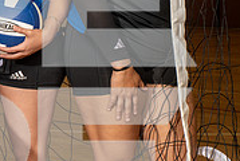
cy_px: -3
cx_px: -145
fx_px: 908
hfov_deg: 13.9
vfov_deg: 10.0
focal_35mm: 136
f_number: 7.1
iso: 320
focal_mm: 42
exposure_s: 1/250
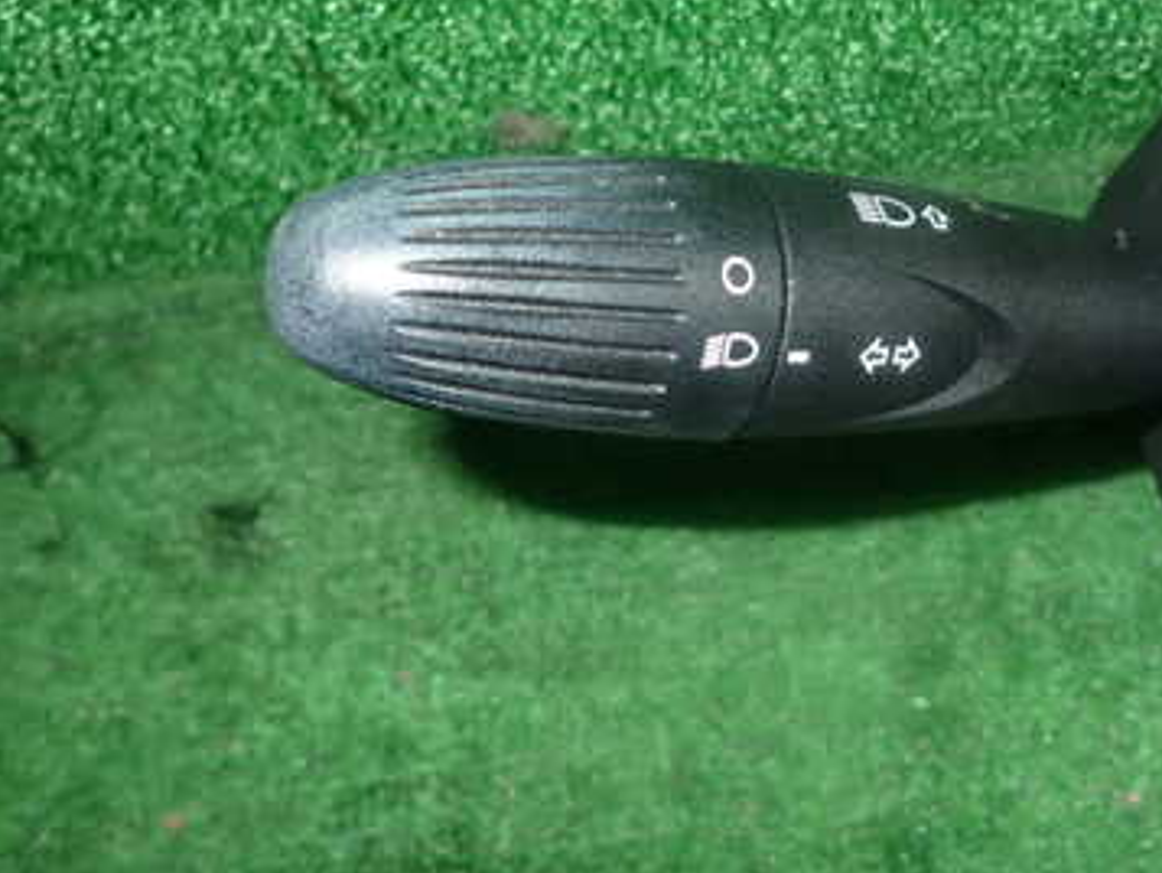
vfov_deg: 33.9
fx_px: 1410
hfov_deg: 43.4
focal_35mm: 42
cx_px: 866
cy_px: 257
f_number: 5.6
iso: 200
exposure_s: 1/30
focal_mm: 4.5
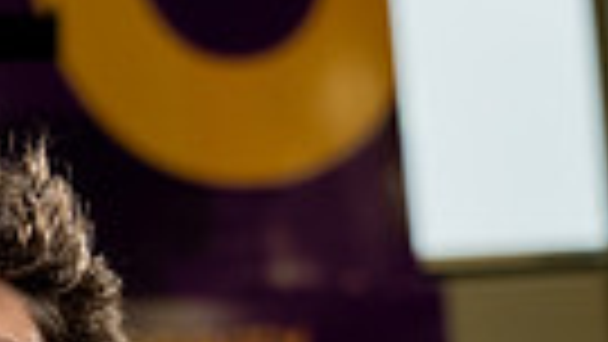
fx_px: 2757
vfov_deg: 6.6
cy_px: 932
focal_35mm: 171
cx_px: -32
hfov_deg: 12.4
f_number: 4
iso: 640
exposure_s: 1/250
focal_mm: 49
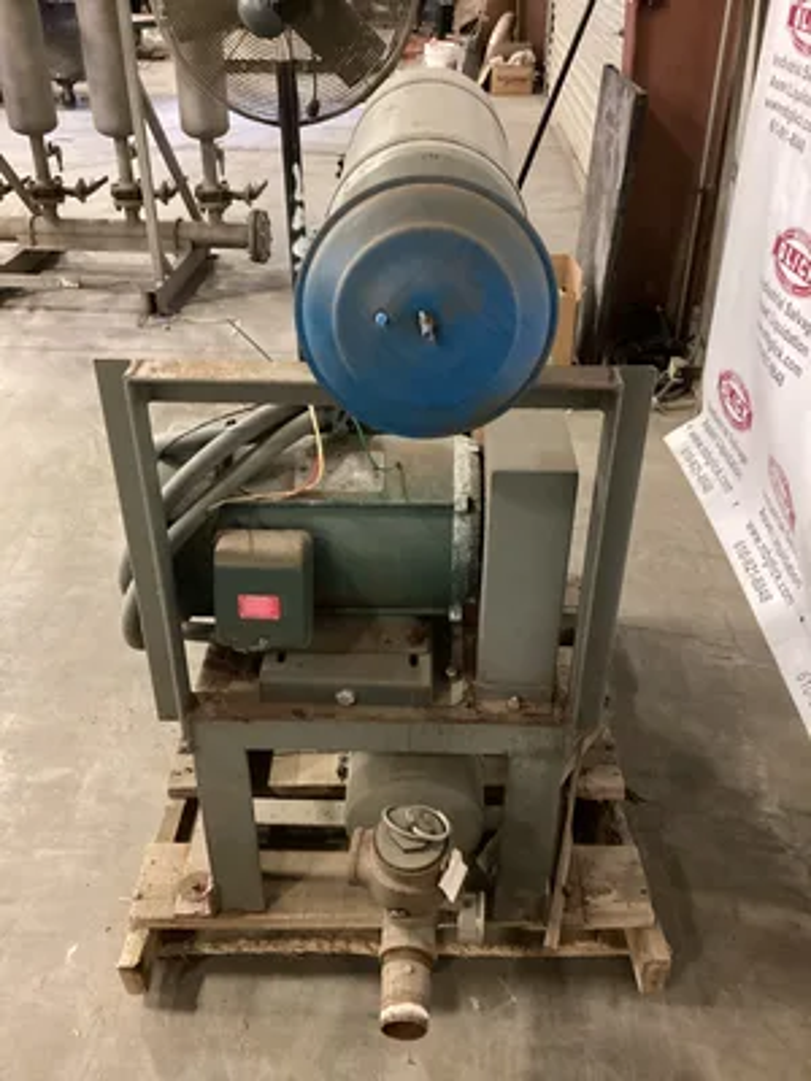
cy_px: 540
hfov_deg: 45.4
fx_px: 968
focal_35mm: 31
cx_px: 406
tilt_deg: -32.6
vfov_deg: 58.4
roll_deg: +2.7
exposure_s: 1/20
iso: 640
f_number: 2.4
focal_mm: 3.3
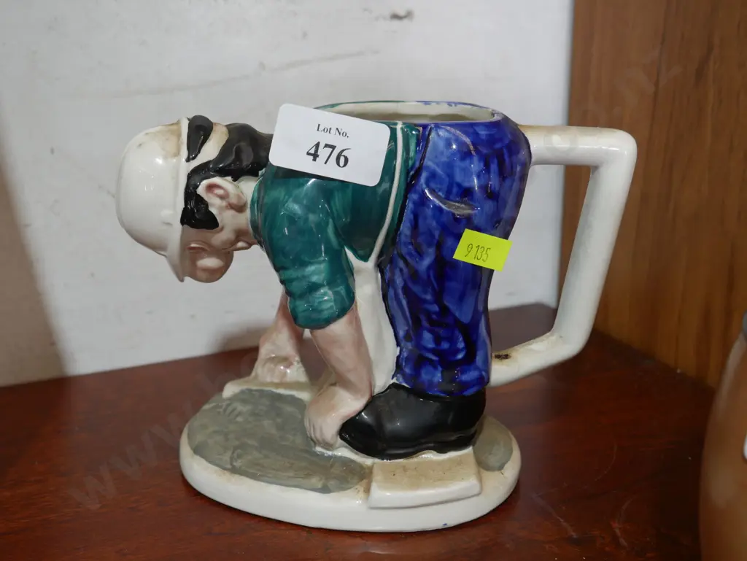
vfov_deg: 32.9
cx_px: 374
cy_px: 280
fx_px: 950
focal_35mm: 44
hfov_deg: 42.9
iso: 640
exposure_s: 1/60
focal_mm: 22
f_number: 4.7
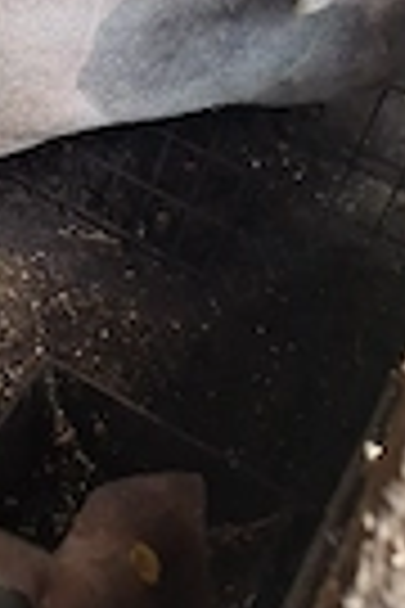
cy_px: -23
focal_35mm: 71
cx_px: -184
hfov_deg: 17.4
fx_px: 1198
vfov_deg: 26.7
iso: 250
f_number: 1.8
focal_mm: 5.54
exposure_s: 1/50
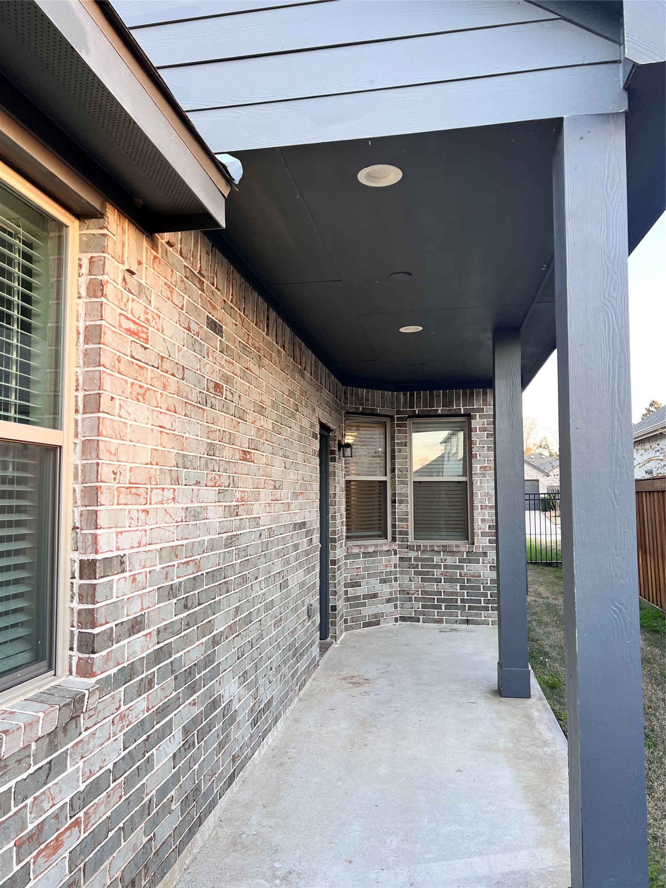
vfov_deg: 67.3
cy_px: 444
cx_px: 333
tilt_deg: +4.6
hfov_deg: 53.1
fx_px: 667
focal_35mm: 26
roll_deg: -0.2
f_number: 1.5
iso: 100
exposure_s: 1/121
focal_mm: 5.7
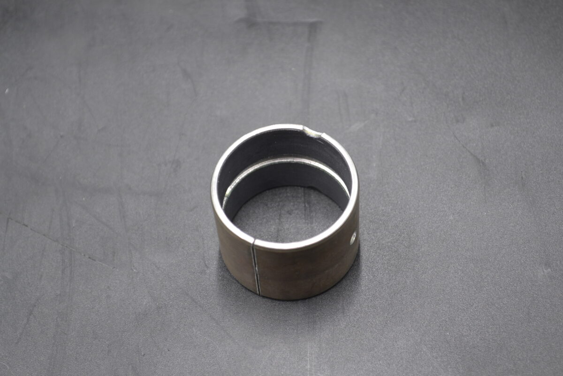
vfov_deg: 17.5
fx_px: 1220
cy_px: 188
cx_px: 282
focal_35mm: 78
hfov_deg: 26.0
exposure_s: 1/25
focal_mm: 52
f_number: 5.6
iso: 400
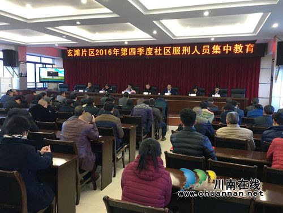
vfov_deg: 48.2
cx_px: 142
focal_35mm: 29
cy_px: 106
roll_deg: -1.4
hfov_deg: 61.7
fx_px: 237
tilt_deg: -5.5
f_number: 2.2
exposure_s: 1/33
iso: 125
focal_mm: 4.15
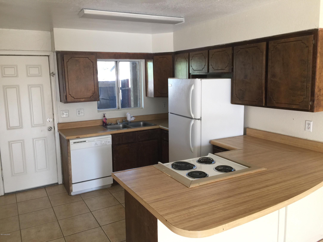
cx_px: 162
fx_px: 271
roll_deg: -1.0
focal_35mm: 29
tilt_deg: -9.6
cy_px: 121
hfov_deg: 61.7
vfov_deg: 48.2
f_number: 2.2
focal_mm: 4.15
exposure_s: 1/30
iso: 32
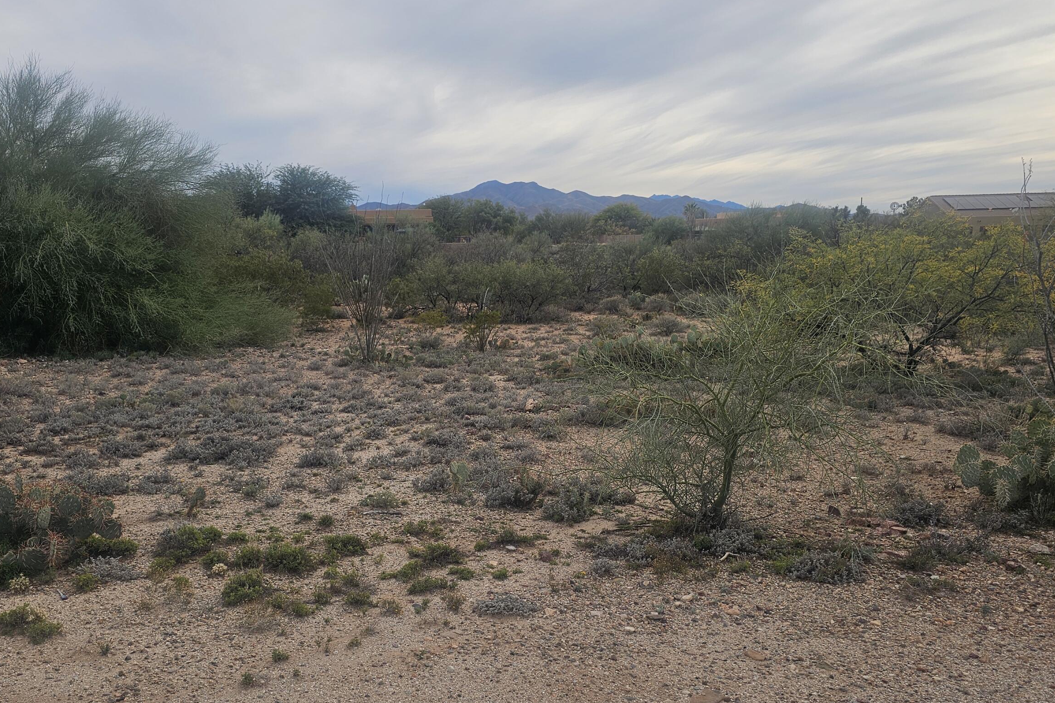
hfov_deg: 60.0
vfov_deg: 42.3
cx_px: 453
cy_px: 379
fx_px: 908
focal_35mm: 31
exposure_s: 1/572
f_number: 1.7
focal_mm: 6.3
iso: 10
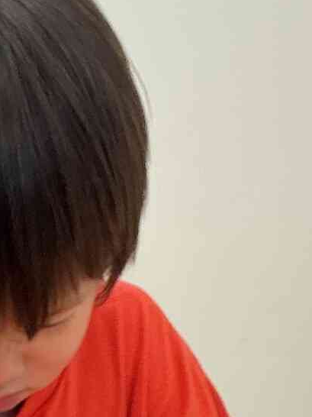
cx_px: -11
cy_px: 495
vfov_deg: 17.9
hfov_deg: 13.8
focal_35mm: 105
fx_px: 1263
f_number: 1.8
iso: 32
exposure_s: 1/60
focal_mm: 3
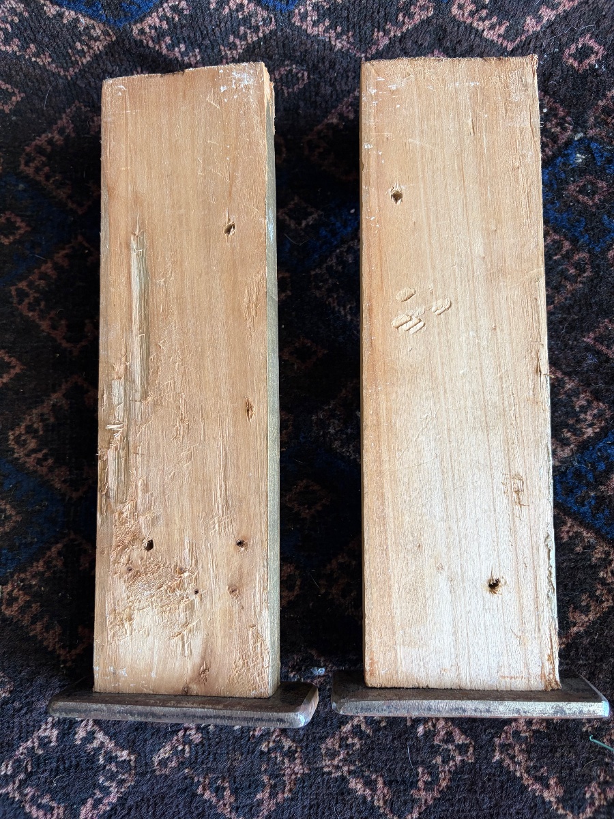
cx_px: 307
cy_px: 410
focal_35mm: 26
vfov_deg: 67.3
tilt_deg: -77.6
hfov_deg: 53.1
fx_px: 615
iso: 125
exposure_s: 1/108
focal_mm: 5.96
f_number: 1.6
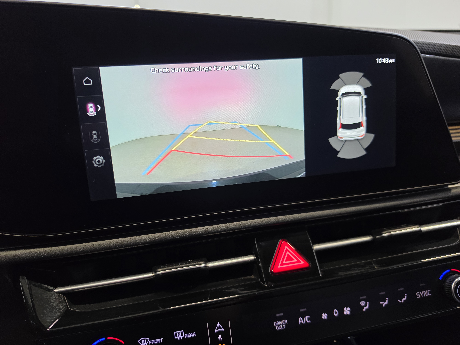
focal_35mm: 23
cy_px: 172
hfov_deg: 73.9
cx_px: 230
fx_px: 306
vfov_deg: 58.9
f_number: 1.4
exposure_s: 1/100
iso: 200
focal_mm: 6.5
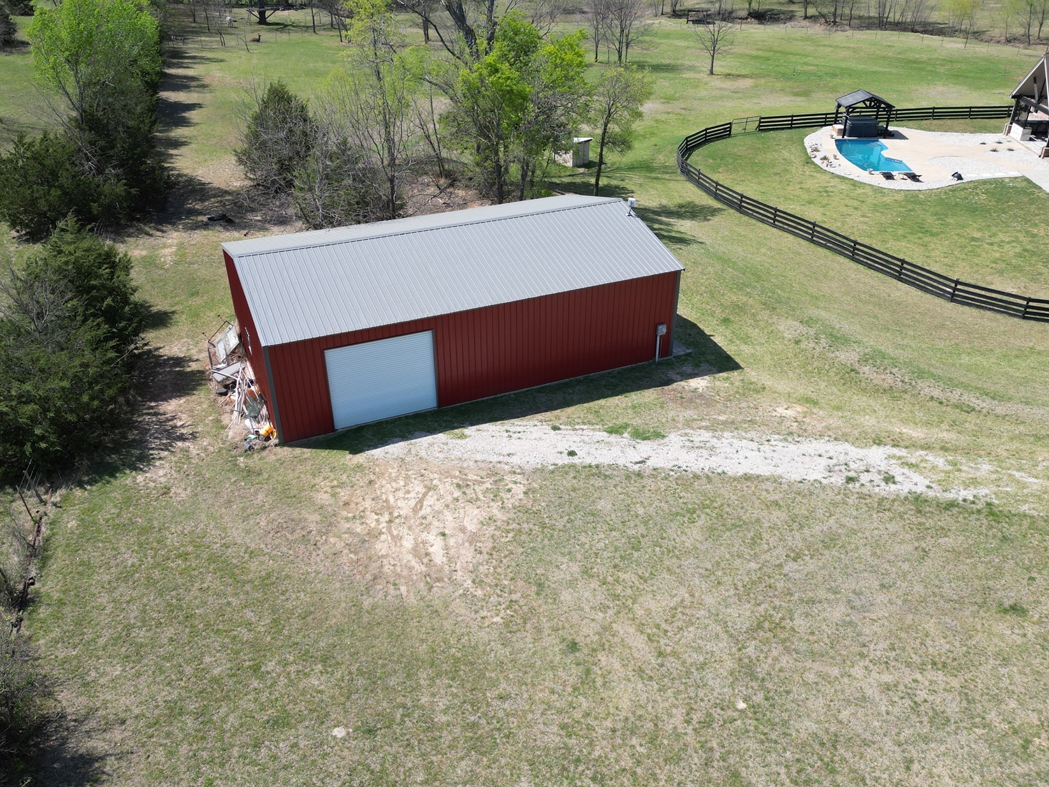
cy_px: 395
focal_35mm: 28
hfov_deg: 63.4
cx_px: 516
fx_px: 848
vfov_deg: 49.7
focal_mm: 6.72
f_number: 1.7
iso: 100
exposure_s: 1/2000
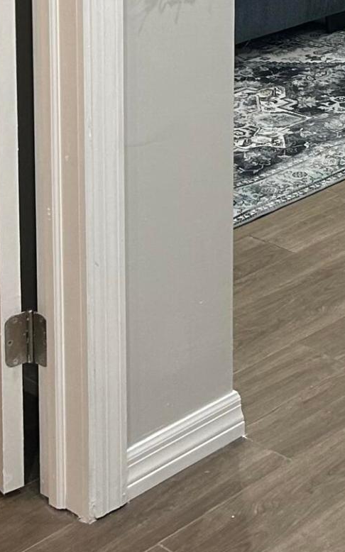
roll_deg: -0.9
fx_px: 1535
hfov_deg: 12.2
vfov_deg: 18.6
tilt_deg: -7.9
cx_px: 514
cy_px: -211
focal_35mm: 102
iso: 80
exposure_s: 1/60
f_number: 1.5
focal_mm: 5.7
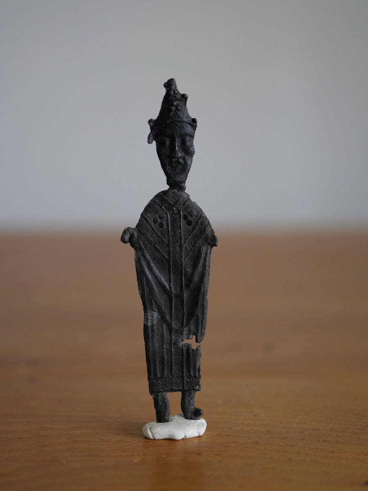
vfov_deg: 32.2
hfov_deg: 24.4
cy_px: 246
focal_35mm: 60
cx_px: 184
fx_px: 850
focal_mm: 30
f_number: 2.8
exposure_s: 1/60
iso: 640
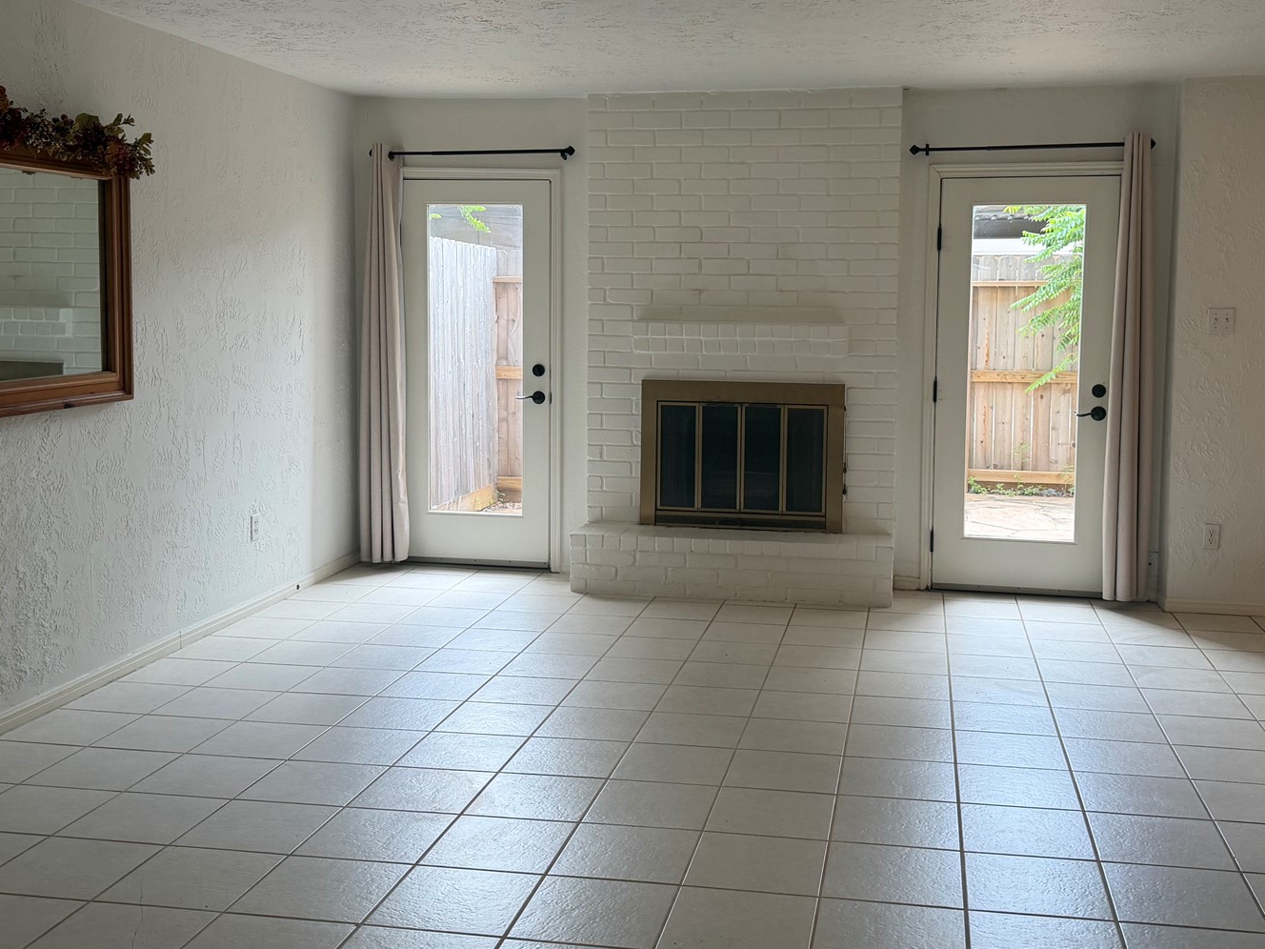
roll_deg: -0.1
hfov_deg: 50.1
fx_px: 1352
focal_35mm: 37
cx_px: 674
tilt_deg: -3.7
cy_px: 397
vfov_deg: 38.6
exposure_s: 1/120
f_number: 1.78
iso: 100
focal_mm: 6.76
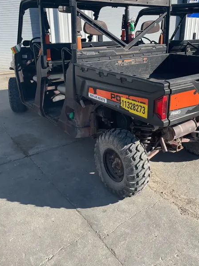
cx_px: 118
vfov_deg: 56.7
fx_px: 245
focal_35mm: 32
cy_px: 118
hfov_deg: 44.0
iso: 32
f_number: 1.6
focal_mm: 4.2
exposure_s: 1/2398
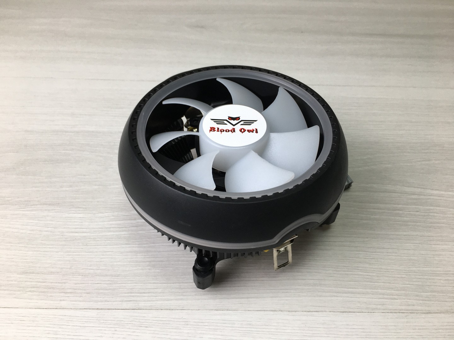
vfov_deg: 48.2
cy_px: 170
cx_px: 227
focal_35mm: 29
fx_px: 380
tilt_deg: -48.0
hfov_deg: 61.7
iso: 40
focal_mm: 4.15
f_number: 2.2
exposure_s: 1/100
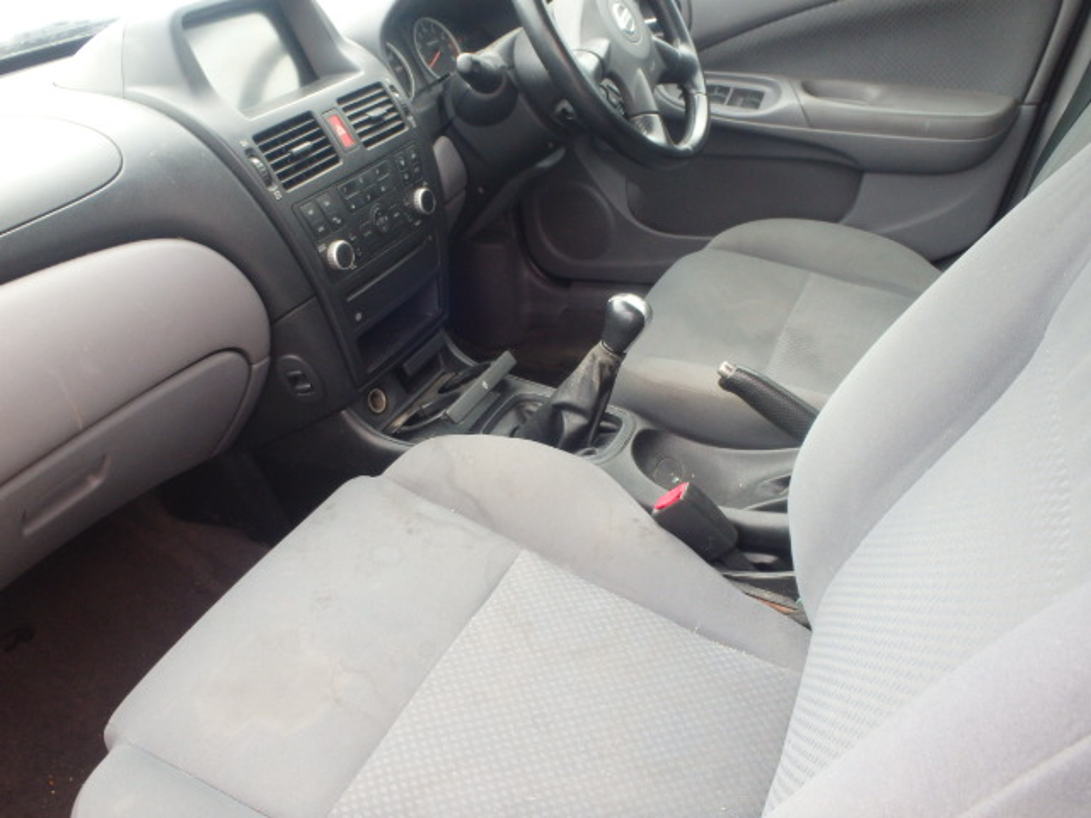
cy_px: 409
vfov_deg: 49.7
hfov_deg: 63.4
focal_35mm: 28
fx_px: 882
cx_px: 546
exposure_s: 1/100
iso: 250
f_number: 3.9
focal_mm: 5
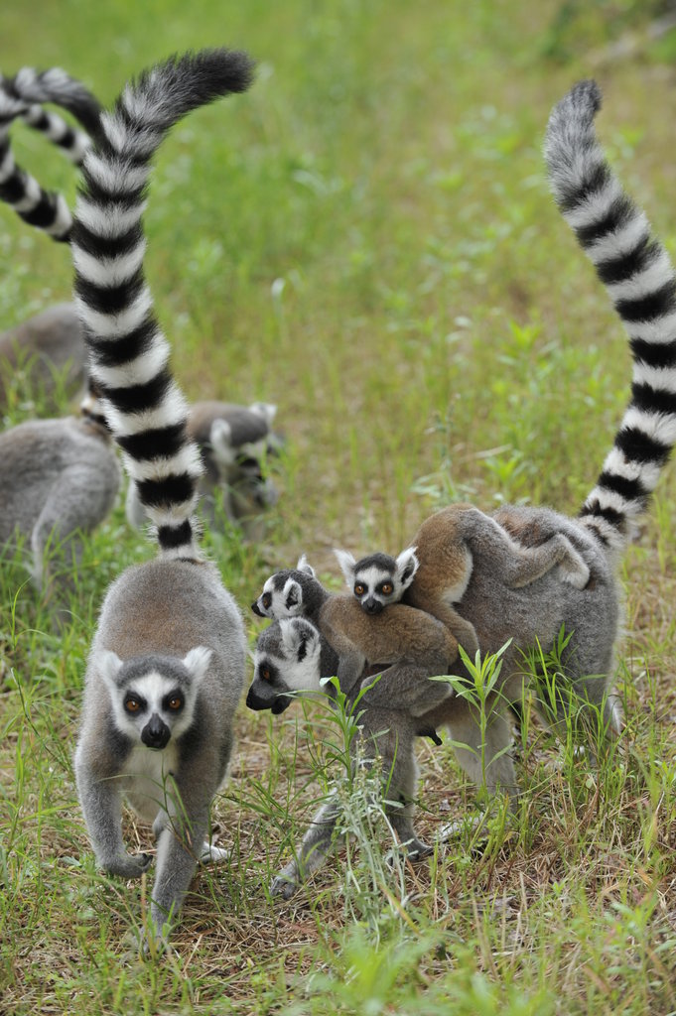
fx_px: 4232
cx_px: 338
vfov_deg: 13.7
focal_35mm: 150
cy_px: 508
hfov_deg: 9.1
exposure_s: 1/320
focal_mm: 150
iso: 800
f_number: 6.3
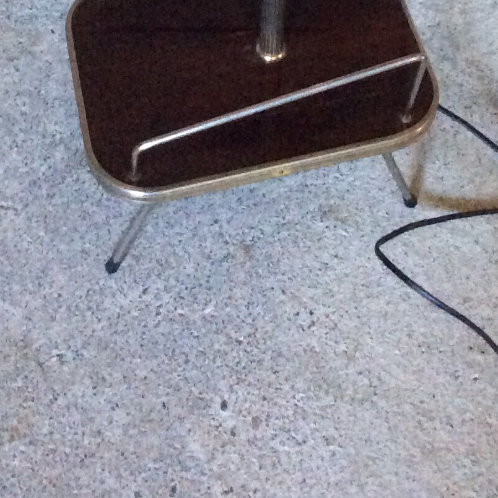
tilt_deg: -37.9
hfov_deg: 19.0
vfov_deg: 17.1
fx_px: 1481
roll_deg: -4.7
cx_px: 368
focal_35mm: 91
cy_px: -270
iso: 400
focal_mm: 3.3
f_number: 2.4
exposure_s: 1/17
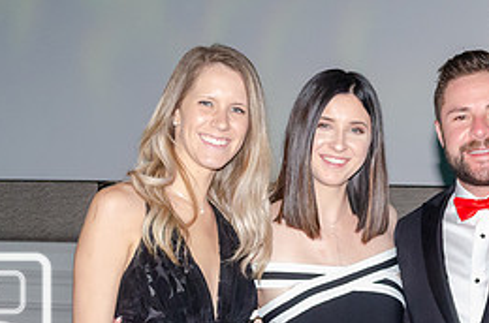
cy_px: 269
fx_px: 1450
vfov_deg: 12.7
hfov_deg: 19.0
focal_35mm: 107
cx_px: 355
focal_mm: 32
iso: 3200
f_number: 4.8
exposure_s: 1/60
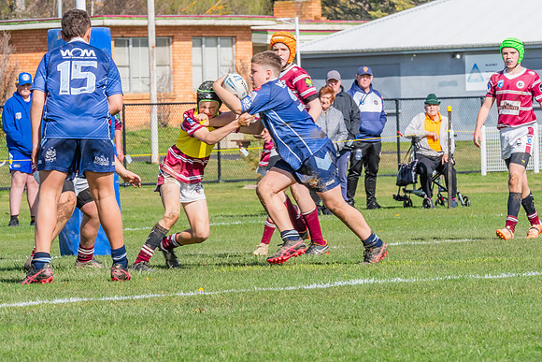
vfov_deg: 3.2
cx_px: 271
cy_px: 181
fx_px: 6394
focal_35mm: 425
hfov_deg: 4.9
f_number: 25
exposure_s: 1/400
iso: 800
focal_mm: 280
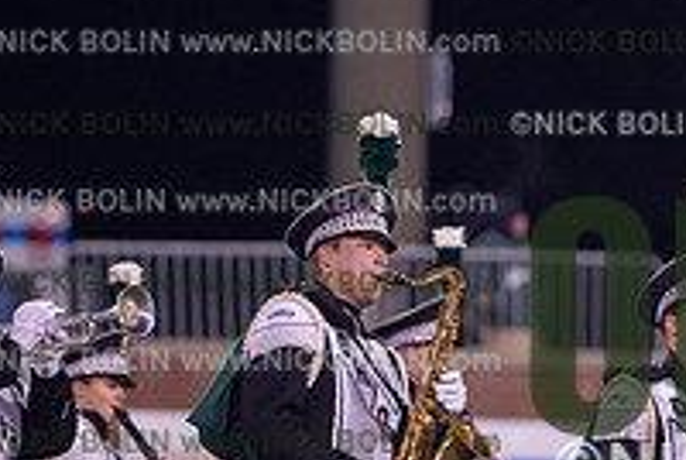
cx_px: 772
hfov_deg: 3.6
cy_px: 362
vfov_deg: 2.4
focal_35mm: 579
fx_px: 11049
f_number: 2.8
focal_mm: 200
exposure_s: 1/1250
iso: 2500
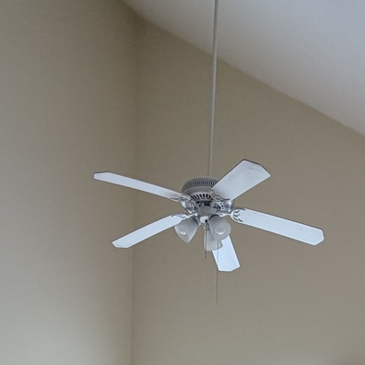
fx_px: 537
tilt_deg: -0.8
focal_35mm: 45
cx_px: 230
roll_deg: -0.7
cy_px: 482
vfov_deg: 29.6
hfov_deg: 37.3
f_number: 2.2
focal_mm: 2.22
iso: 125
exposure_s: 1/120
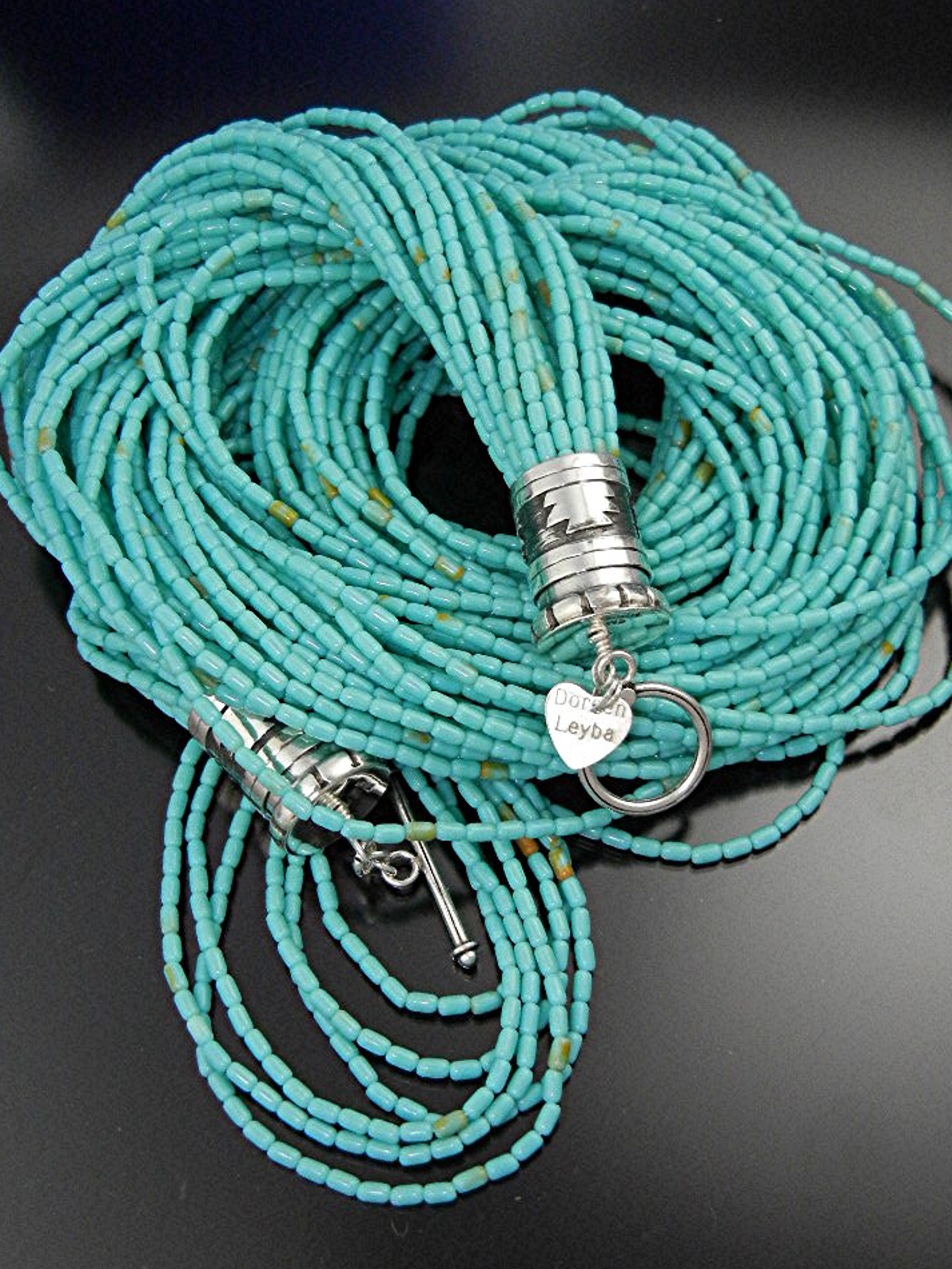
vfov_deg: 34.4
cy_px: 616
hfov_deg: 26.1
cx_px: 497
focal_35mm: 56
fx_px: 2054
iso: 781
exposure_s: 1/30
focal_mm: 9.3
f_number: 7.8
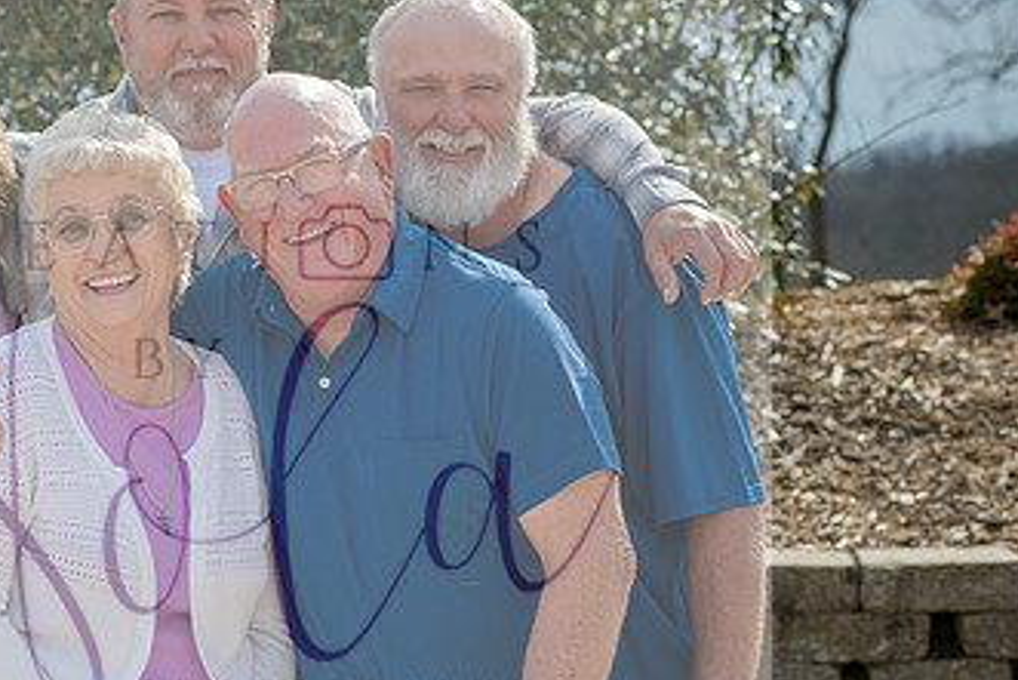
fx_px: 4951
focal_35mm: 175
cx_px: 215
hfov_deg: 11.7
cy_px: 420
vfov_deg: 7.9
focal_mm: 100
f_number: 8
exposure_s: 1/800
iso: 400
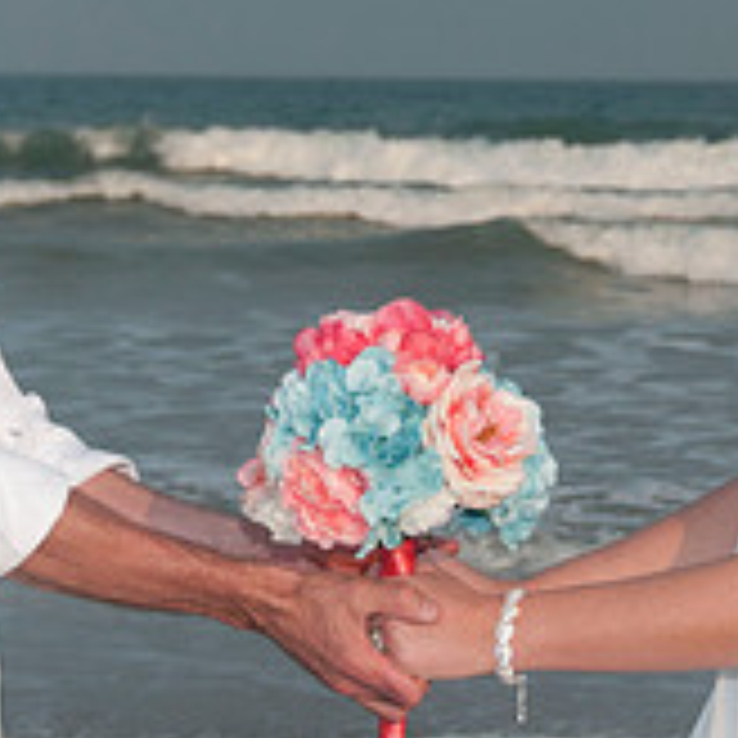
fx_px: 5982
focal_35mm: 248
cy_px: 209
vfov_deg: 7.1
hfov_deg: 7.1
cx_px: 410
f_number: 7.1
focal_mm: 55
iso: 100
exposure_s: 1/250
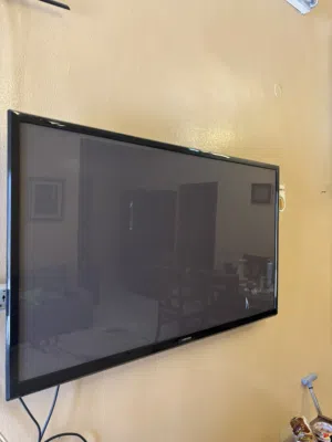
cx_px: 166
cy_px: 221
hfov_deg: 53.1
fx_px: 332
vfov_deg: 67.3
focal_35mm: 26
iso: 320
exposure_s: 1/50
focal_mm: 5.96
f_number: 1.6
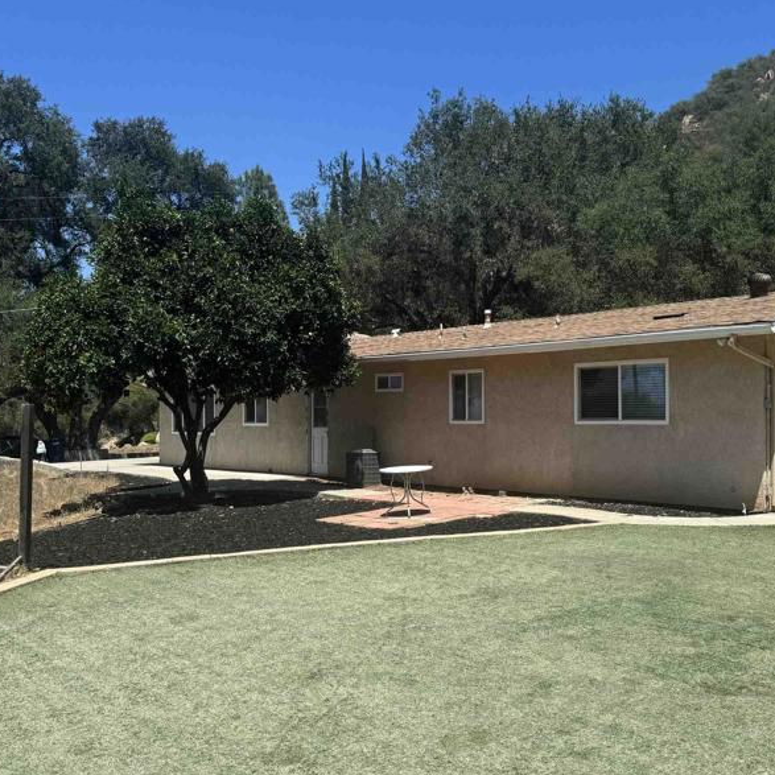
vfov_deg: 44.9
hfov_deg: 44.5
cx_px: 489
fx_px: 937
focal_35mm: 37
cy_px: 419
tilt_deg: -0.6
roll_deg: +0.2
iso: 80
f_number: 1.78
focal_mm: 6.76
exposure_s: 1/4310
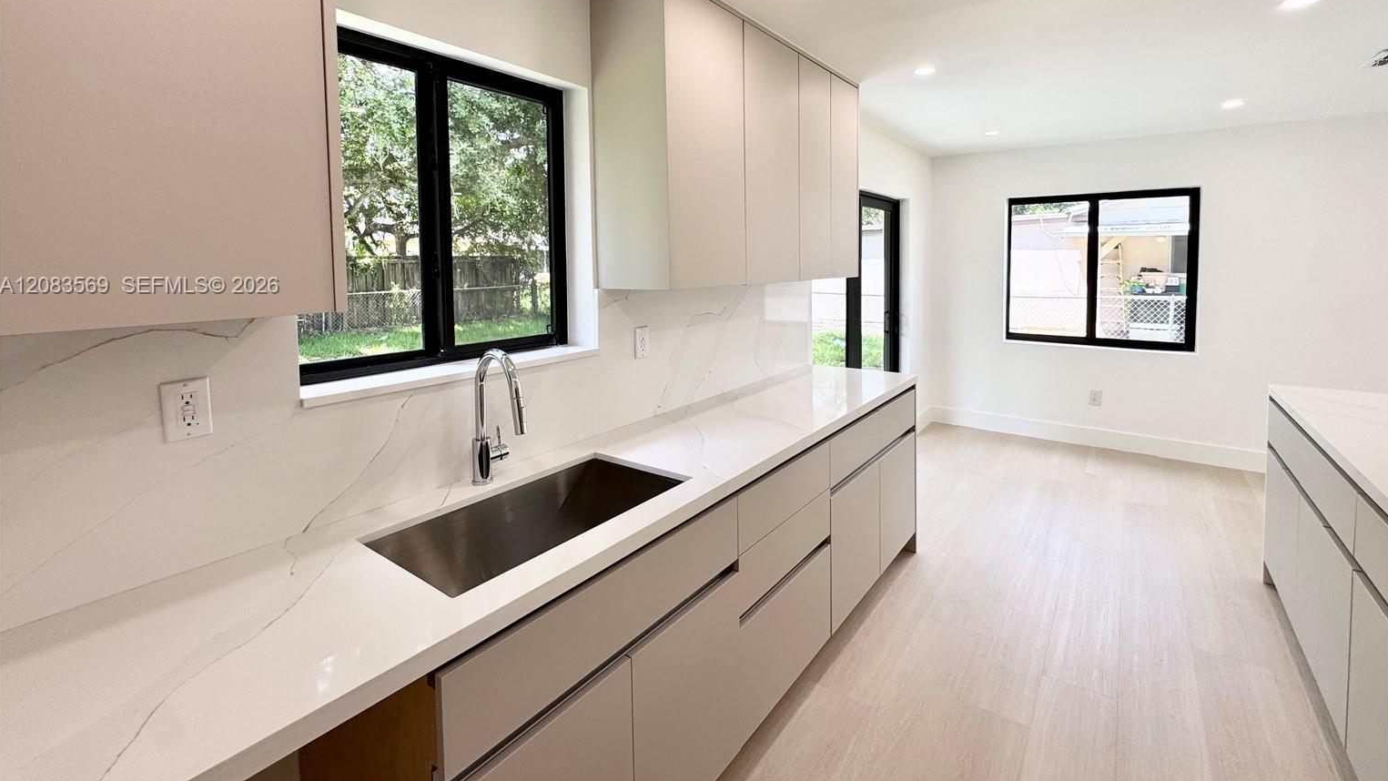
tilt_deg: -3.5
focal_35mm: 16
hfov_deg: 99.3
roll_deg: +0.4
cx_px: 724
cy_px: 287
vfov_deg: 66.0
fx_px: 589
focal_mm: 2.22
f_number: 2.2
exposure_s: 1/107
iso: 40
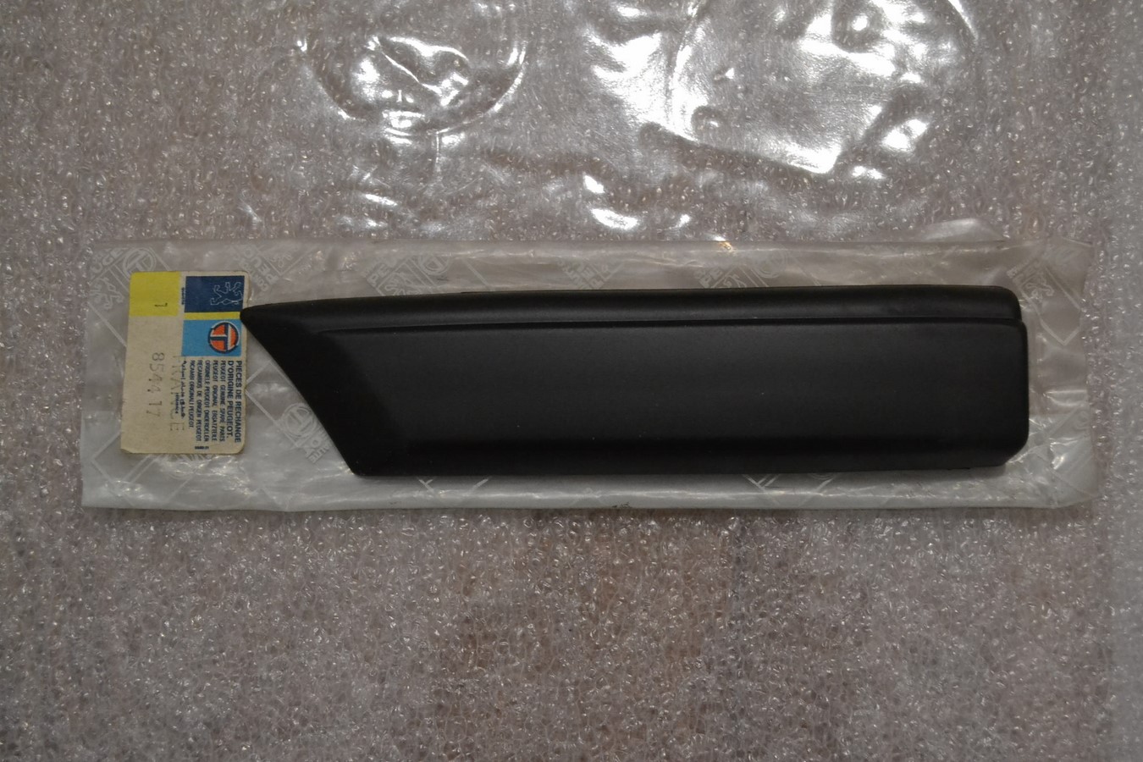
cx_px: 572
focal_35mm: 45
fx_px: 1429
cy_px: 381
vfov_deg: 29.9
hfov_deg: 43.6
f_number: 4.5
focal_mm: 30
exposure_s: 1/60
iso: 2800
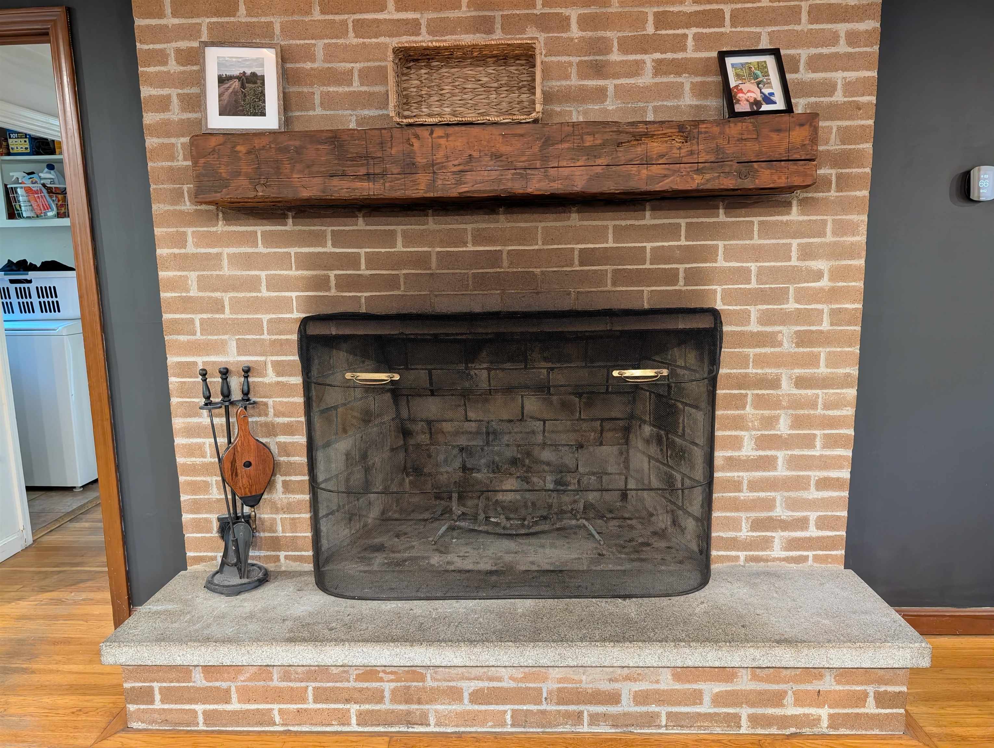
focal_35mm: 24
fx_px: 690
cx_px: 497
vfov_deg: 56.9
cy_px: 374
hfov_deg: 71.5
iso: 1329
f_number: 1.68
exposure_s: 1/24
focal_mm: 6.9
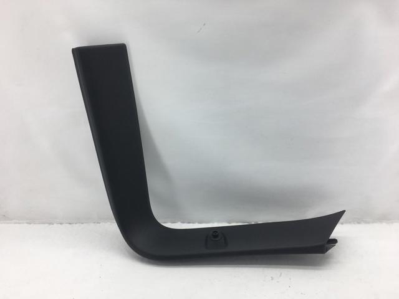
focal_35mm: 29
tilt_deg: -20.0
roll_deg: +1.3
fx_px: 334
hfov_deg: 61.7
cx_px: 200
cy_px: 150
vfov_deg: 48.2
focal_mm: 4.15
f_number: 2.2
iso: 25
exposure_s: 1/204
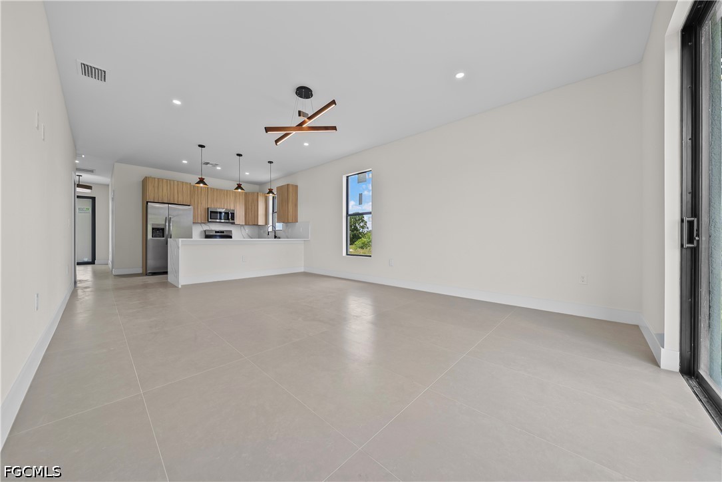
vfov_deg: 90.0
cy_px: 241
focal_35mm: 12
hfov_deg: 112.6
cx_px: 361
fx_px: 241
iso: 200
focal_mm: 12
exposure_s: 1/13
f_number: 9
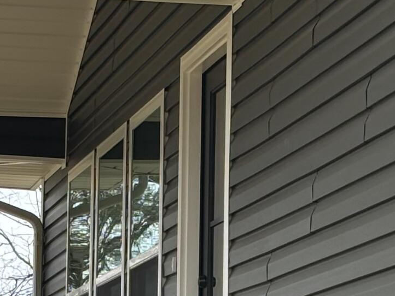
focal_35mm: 216
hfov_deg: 9.1
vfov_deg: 6.8
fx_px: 2466
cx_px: 72
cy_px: 427
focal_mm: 5.96
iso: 32
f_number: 1.6
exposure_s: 1/330
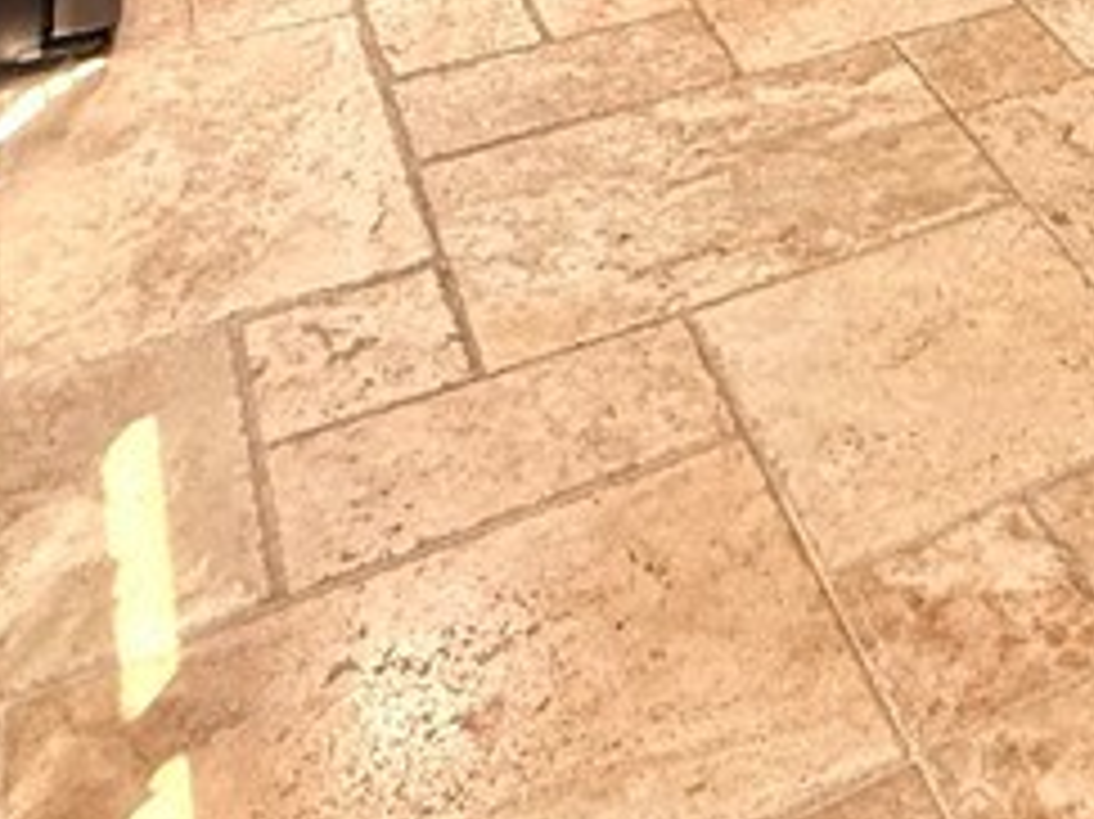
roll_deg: -3.3
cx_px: 1256
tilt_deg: -1.0
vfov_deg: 17.1
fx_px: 1864
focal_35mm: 59
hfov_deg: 29.0
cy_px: -878
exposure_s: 1/99
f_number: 2.2
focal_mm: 2.22
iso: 200
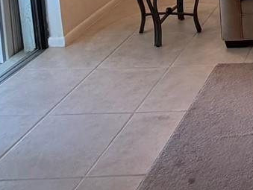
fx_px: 483
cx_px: 407
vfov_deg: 18.7
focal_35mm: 66
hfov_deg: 22.4
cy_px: -124
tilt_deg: -8.9
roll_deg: -0.4
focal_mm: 2.22
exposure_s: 1/120
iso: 320
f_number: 2.2
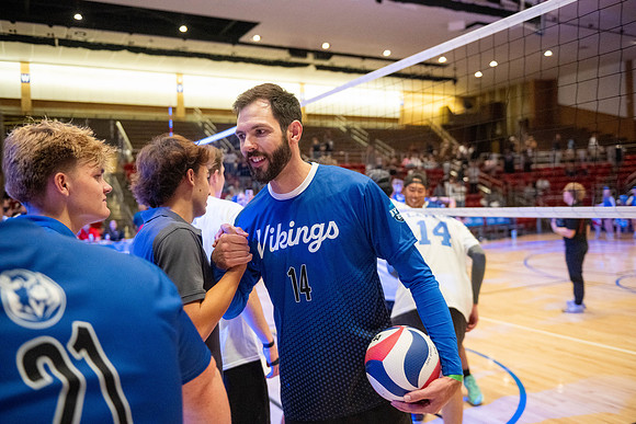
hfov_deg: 58.7
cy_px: 212
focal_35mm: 32
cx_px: 318
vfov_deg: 41.1
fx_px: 565
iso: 6400
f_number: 2.8
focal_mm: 32
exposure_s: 1/640
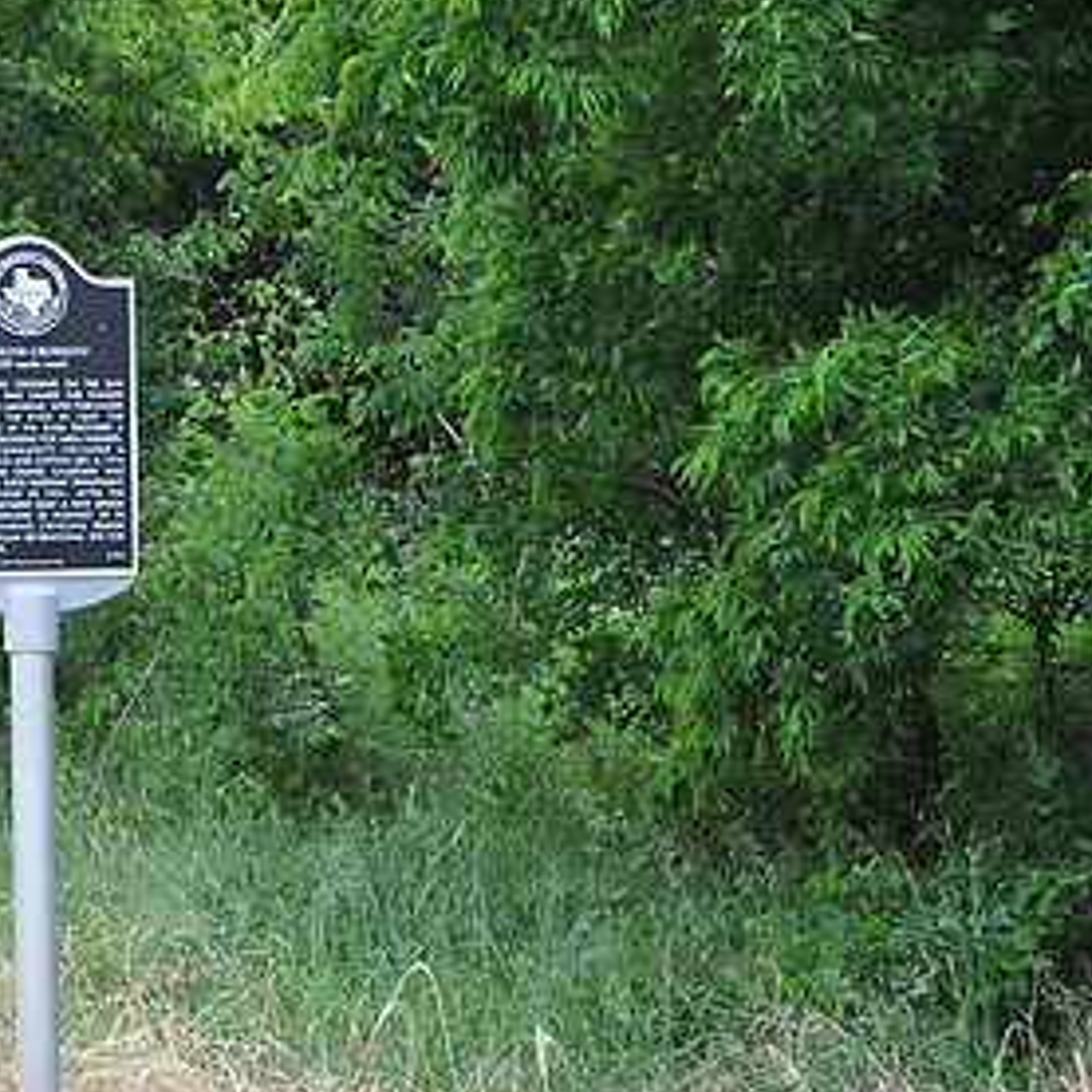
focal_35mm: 227
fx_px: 8098
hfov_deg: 7.7
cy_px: 538
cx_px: 32
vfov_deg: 7.7
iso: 400
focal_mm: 85
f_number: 5.6
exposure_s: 1/125
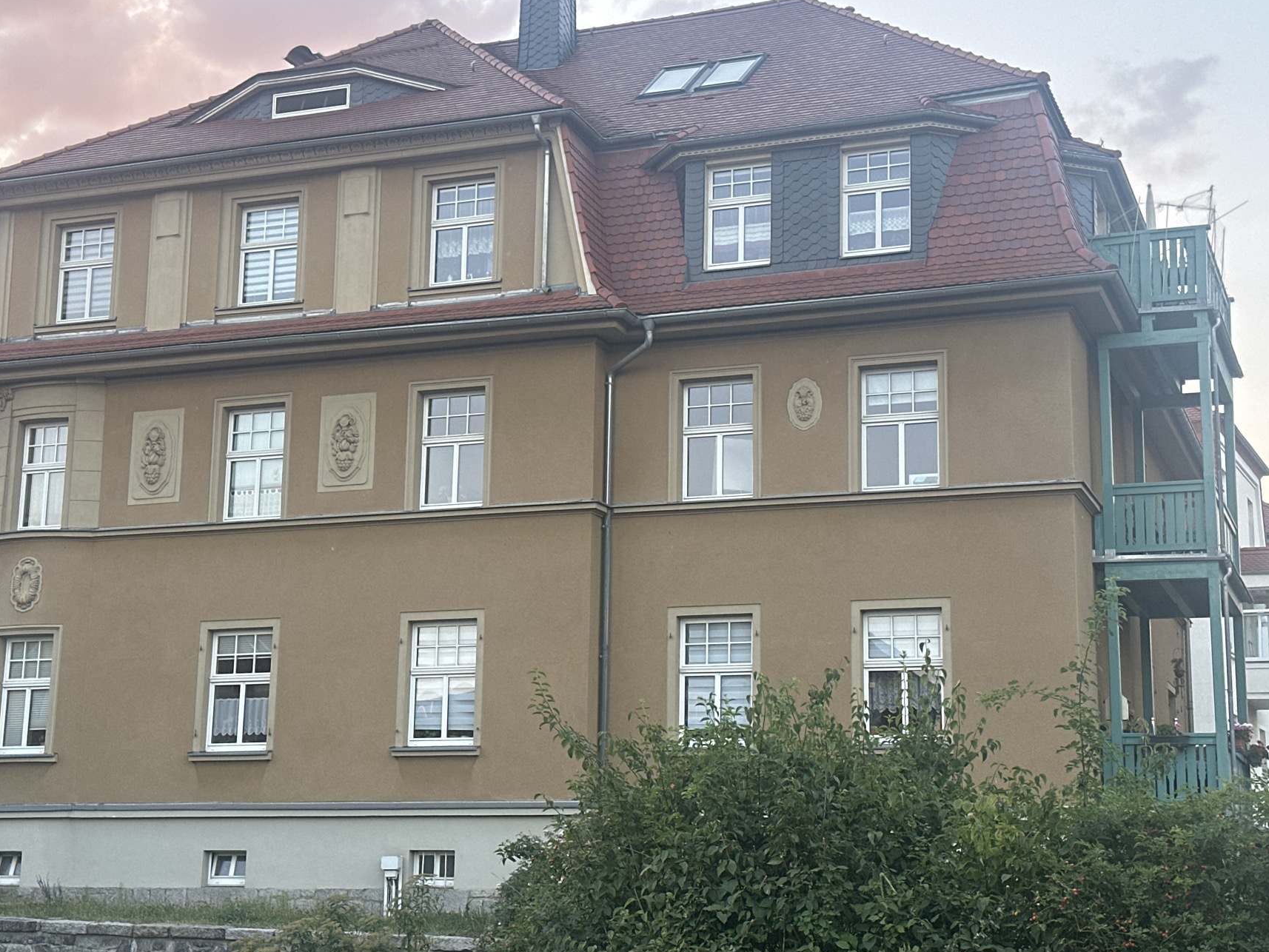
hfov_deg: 34.3
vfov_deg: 26.1
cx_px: 596
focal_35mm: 56
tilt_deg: +12.0
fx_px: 2053
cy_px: 480
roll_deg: -1.5
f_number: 1.78
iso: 80
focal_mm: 6.86
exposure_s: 1/133
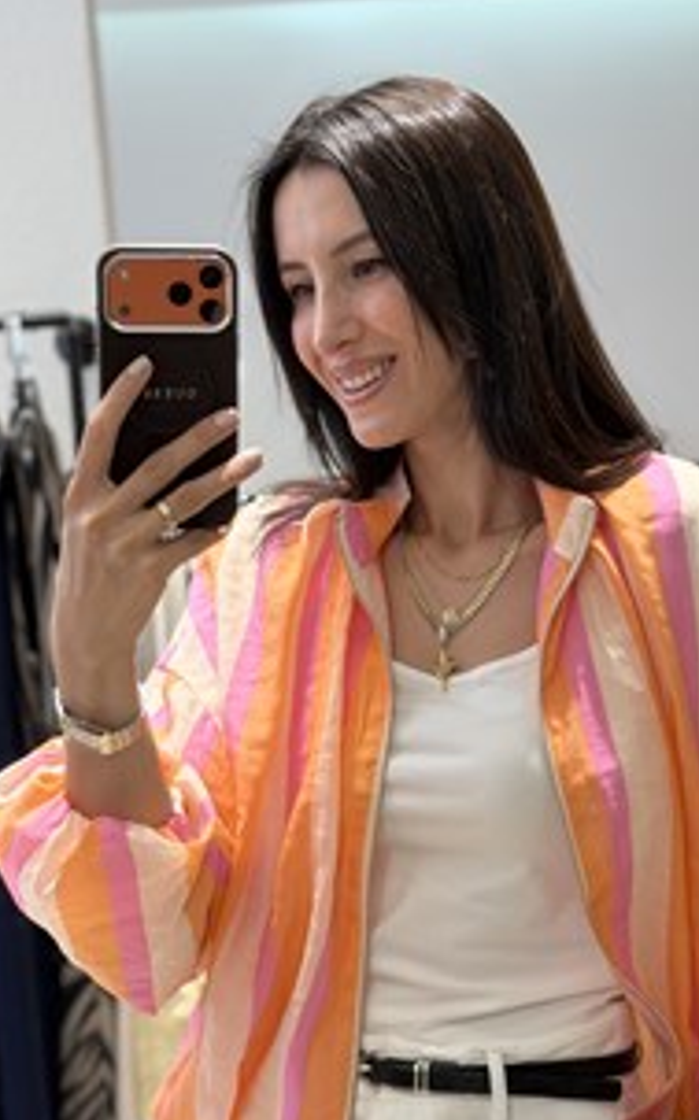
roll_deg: +2.8
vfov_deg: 27.3
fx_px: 2289
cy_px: 747
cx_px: 453
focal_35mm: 75
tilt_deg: -19.4
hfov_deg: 17.3
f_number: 1.78
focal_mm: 6.76
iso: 64
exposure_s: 1/100
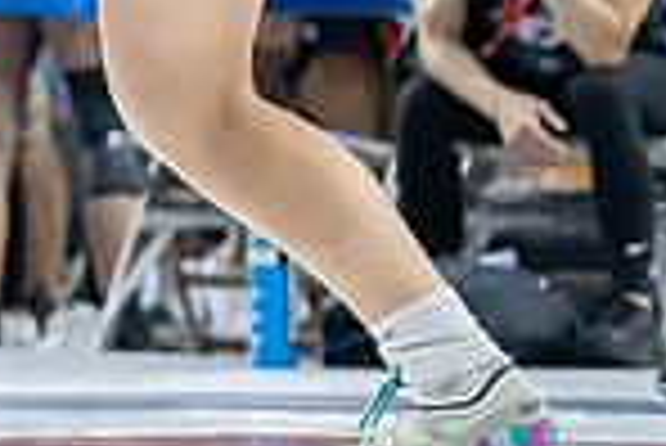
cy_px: 19
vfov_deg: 2.9
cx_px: -737
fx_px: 8666
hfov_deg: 4.3
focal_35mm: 468
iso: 4000
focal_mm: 70
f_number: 2.8
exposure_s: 1/800
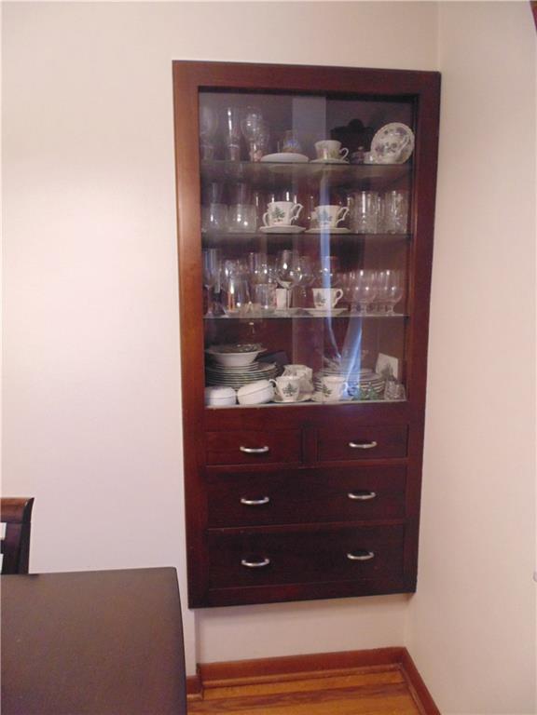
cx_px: 268
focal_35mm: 22
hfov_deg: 61.1
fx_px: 455
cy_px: 358
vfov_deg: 76.4
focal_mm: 4
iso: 400
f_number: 3.1
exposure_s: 1/13
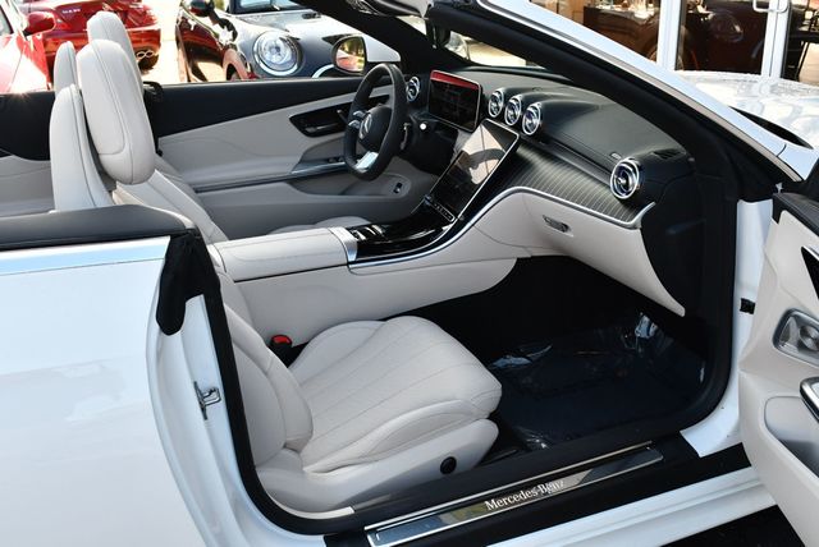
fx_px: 820
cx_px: 410
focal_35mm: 36
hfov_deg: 53.1
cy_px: 274
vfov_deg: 36.9
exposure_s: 1/250
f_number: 5.6
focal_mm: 18
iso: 280
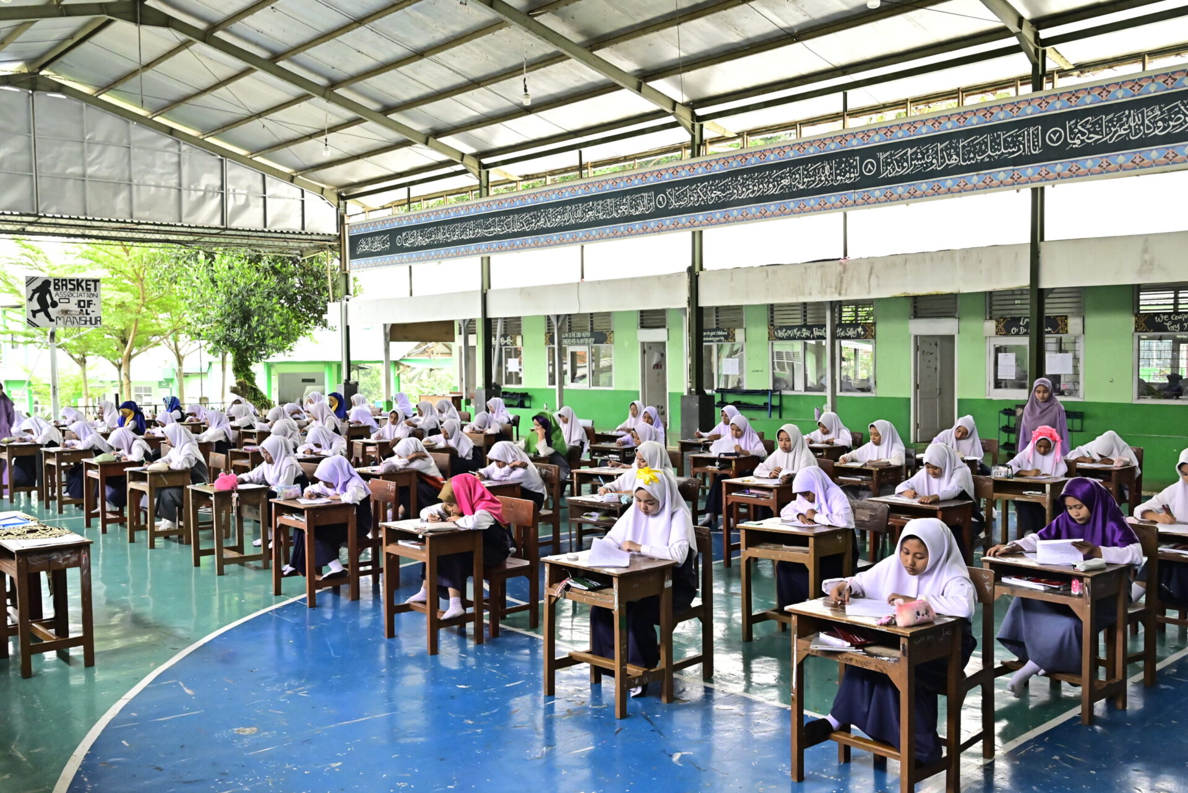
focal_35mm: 32
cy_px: 396
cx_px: 594
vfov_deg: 40.6
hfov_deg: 57.9
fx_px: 1073
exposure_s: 1/800
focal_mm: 32.5
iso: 5000
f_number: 7.1
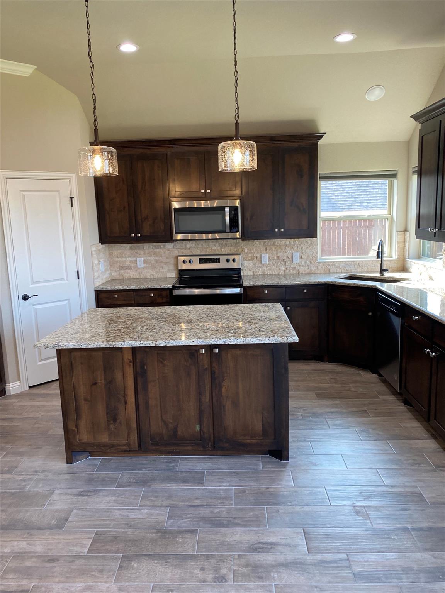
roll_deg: +3.4
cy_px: 296
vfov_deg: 67.3
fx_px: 446
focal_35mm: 26
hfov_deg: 53.1
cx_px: 222
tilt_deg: -6.9
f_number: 1.8
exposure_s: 1/120
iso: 125
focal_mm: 4.25
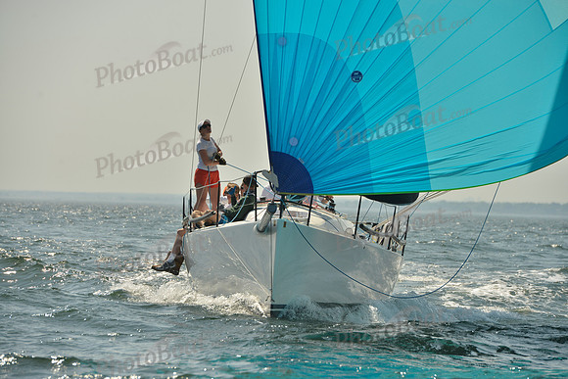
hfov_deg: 10.3
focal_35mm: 200
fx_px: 3156
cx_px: 284
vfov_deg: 6.9
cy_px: 190
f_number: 9
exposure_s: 1/1250
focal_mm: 200
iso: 200
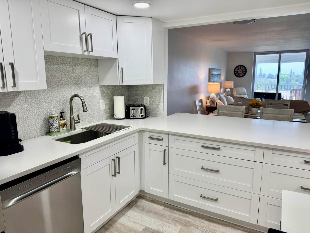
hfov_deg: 71.6
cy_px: 116
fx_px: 215
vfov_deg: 56.8
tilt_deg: -11.4
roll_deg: +0.3
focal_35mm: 24
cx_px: 155
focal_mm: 6.76
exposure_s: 1/120
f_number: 1.78
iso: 80
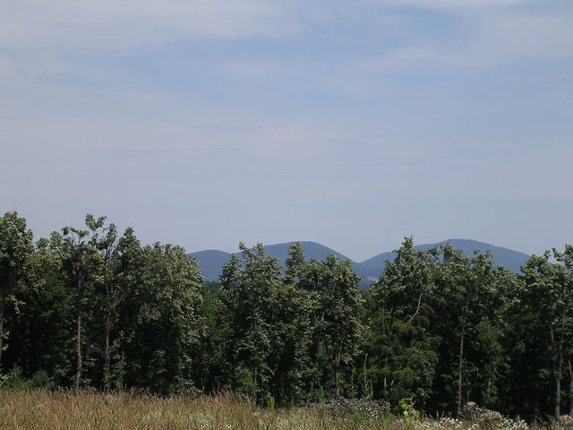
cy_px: 215
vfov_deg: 12.9
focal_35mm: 115
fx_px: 1904
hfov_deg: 17.1
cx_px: 286
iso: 100
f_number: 4.9
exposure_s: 1/494
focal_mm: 17.4
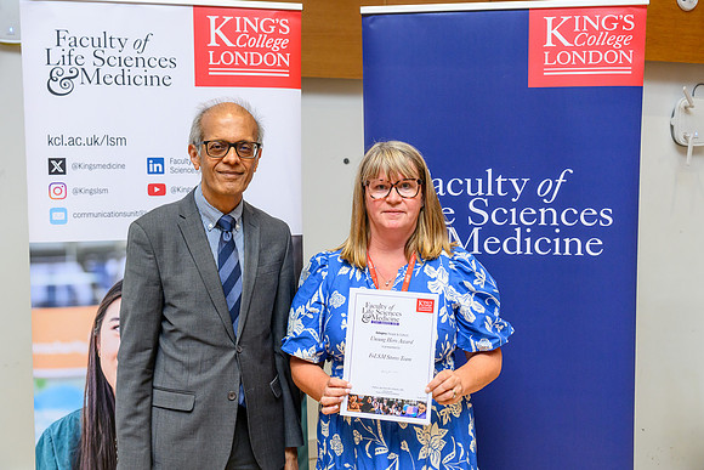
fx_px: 815
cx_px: 352
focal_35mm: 42
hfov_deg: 46.7
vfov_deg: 32.2
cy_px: 235
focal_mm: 41
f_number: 3.5
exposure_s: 1/200
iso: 2500
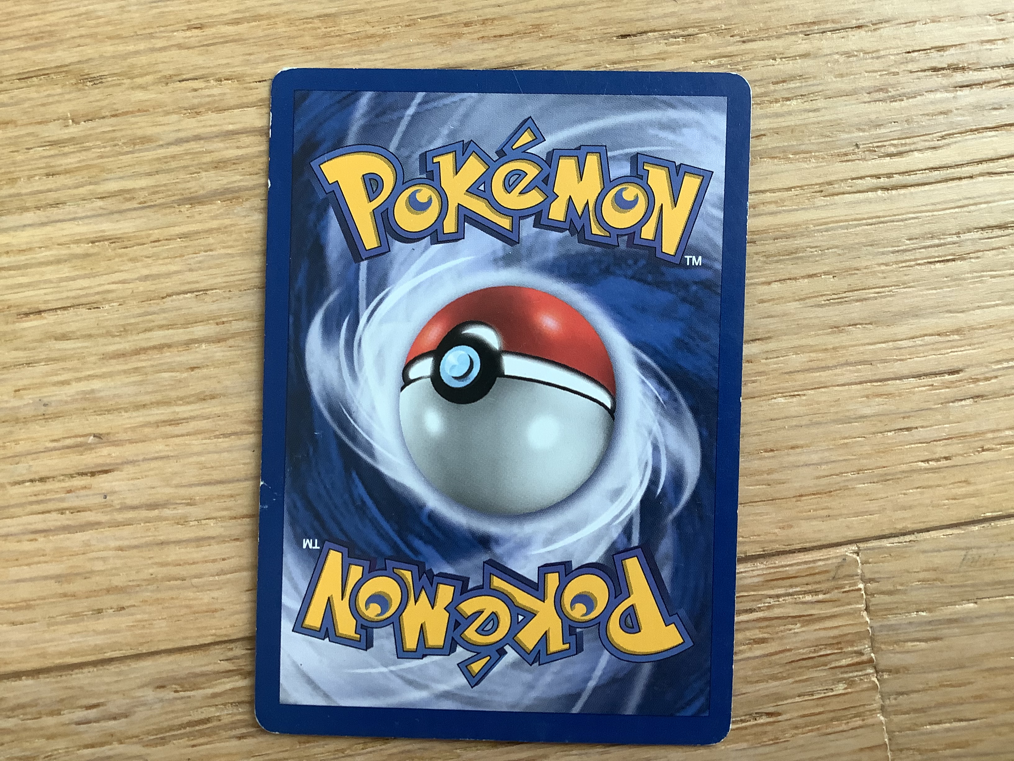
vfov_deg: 45.4
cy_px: 380
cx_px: 507
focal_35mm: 31
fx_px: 908
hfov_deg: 58.4
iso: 100
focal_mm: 3.3
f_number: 2.4
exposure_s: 1/120
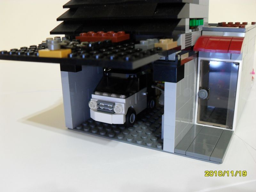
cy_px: 96
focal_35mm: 35
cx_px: 128
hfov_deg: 52.6
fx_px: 259
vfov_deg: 40.7
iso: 200
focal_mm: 6.2
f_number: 2.8
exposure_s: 1/8
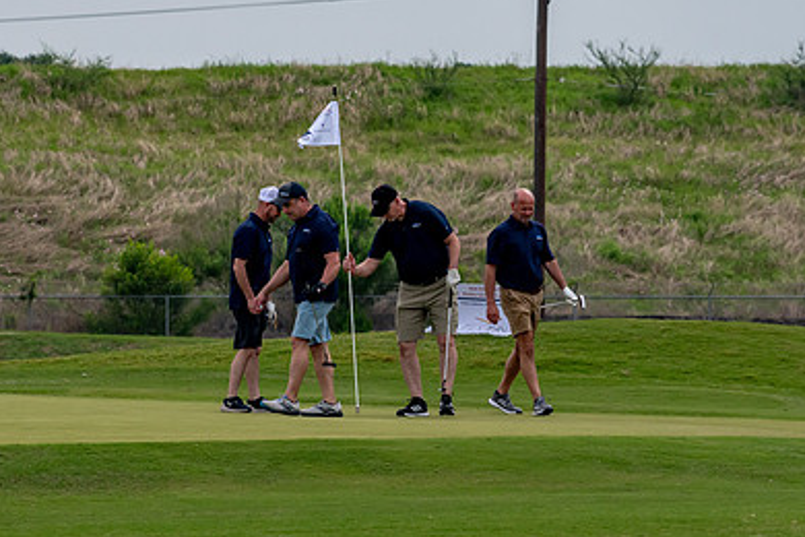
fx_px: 10487
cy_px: 152
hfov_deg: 4.4
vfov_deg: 2.9
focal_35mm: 469
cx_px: 316
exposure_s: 1/2000
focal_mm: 210
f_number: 7.1
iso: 500
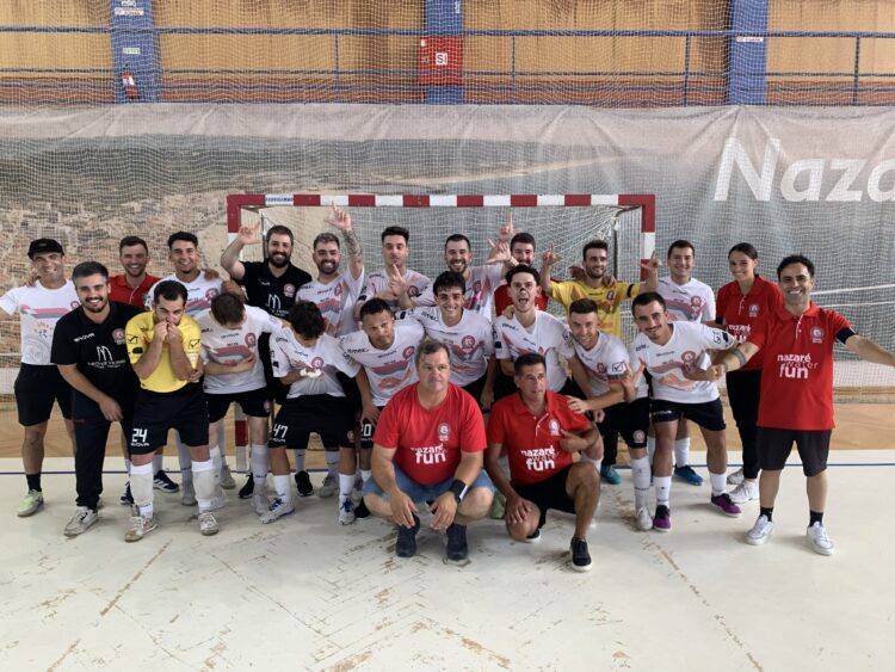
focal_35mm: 26
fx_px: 672
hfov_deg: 67.3
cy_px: 336
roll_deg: -1.1
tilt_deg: -7.3
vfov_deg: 53.1
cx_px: 448
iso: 50
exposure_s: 1/50
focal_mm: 4.25
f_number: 1.8
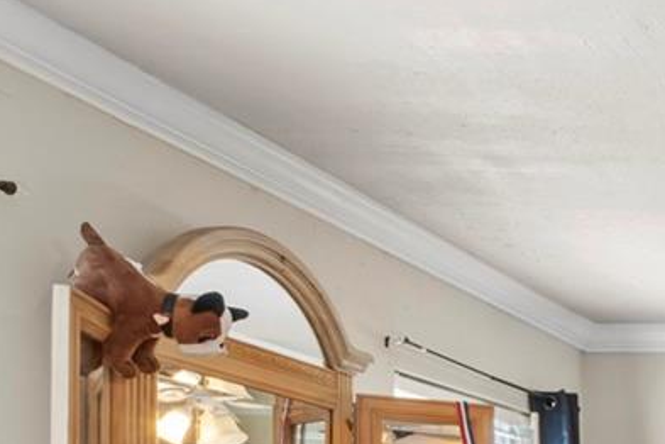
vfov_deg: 20.2
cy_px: 597
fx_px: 1127
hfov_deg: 23.6
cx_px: 1076
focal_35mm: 61
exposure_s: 2.5
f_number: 14
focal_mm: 10
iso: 200
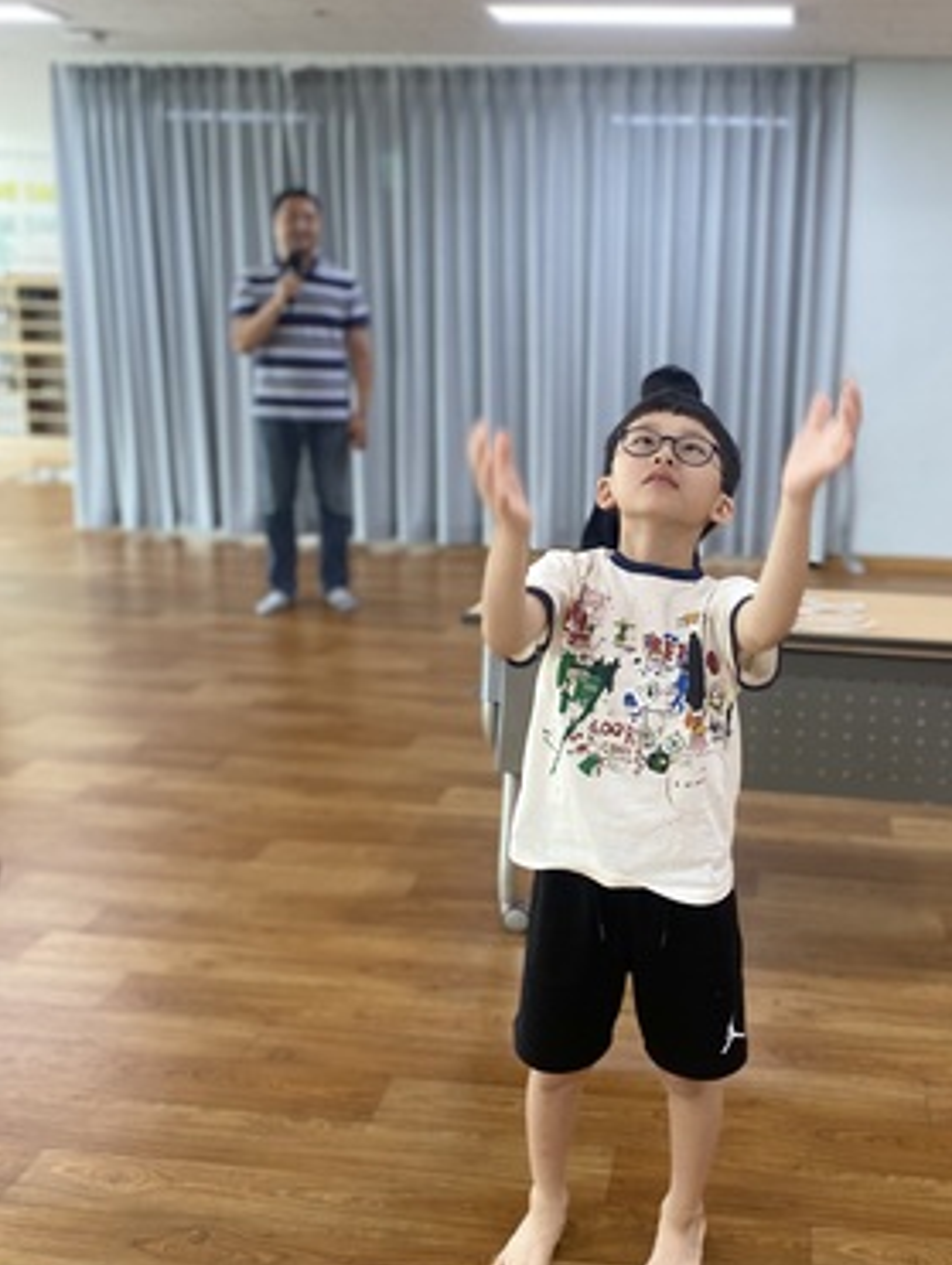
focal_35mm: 35
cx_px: 636
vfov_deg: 52.6
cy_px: 631
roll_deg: -2.7
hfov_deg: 40.3
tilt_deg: -13.7
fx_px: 1281
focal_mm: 4.25
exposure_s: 1/60
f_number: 1.8
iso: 100
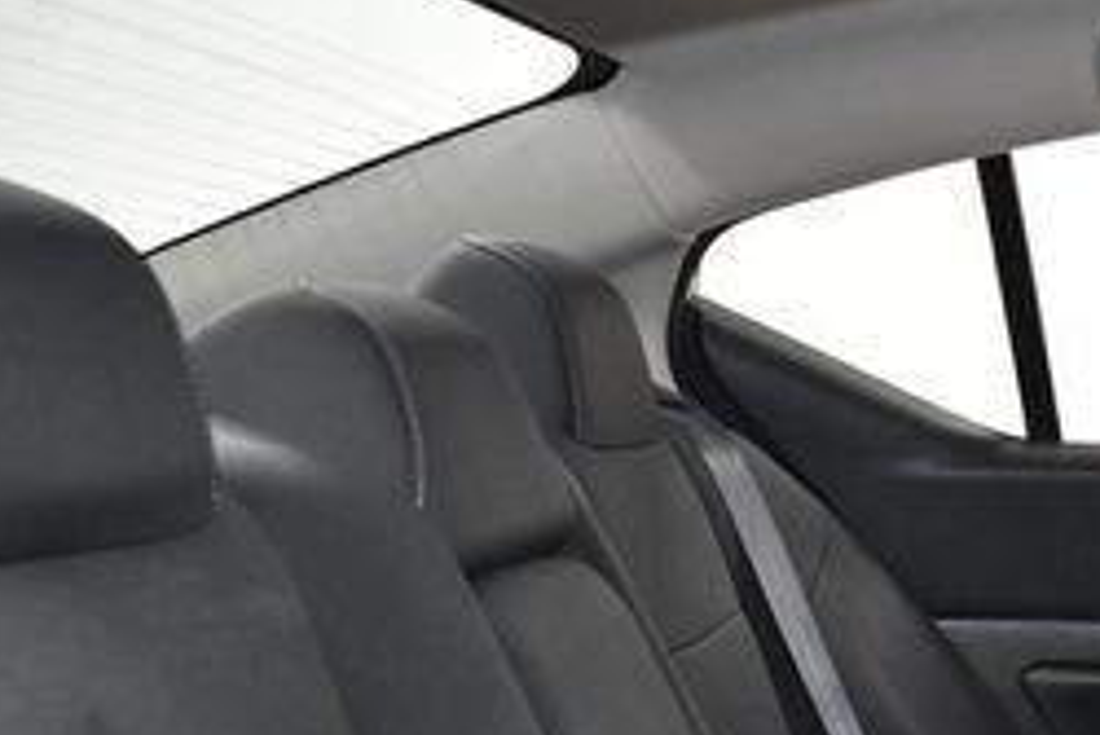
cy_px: 781
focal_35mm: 69
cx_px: 1373
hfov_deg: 25.7
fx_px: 2109
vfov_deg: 19.1
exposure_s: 1/200
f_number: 4.5
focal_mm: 18
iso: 2500
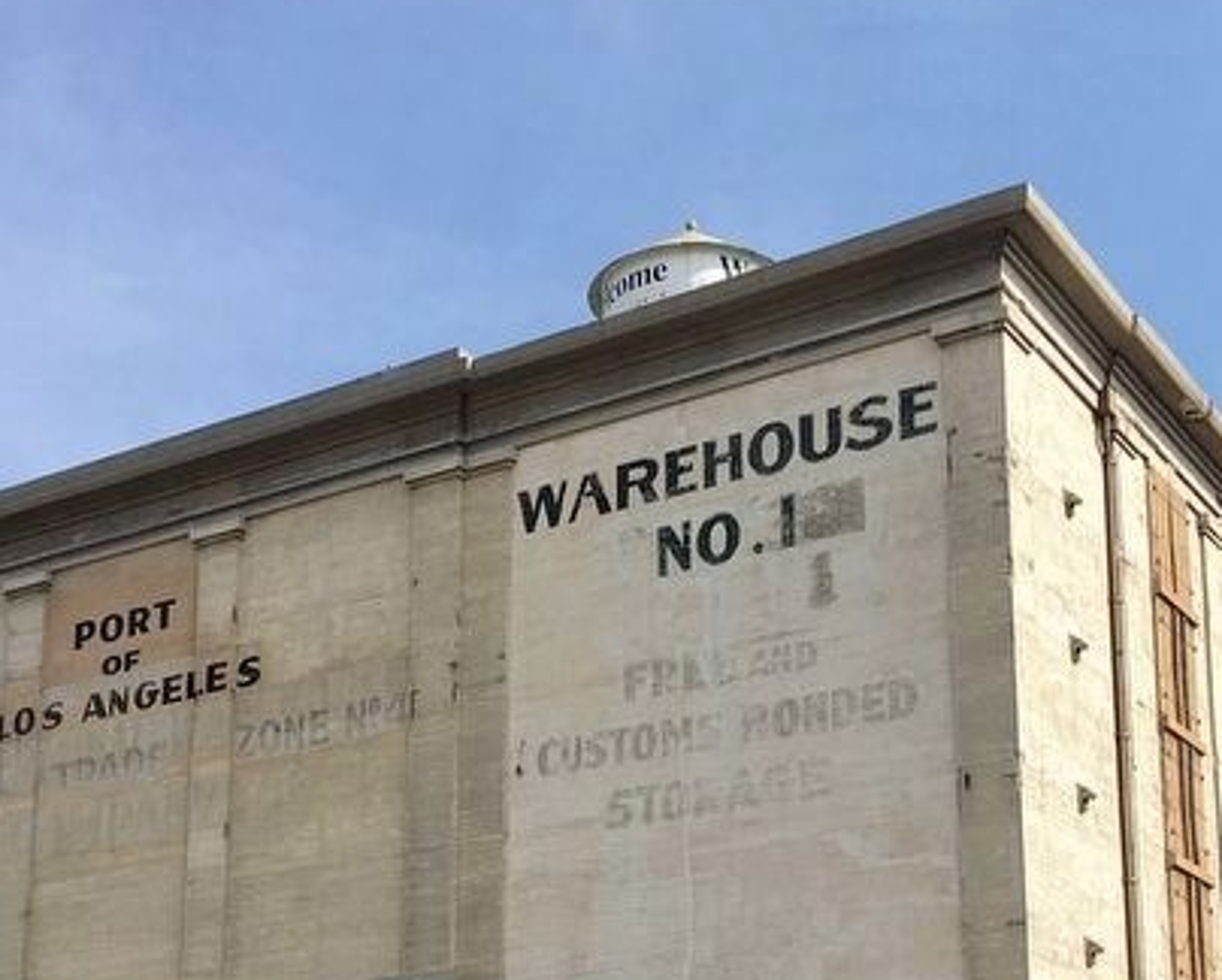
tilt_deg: +14.5
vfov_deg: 26.5
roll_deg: -0.2
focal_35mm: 56
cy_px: 817
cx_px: 623
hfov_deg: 33.5
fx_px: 2027
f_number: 2.2
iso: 25
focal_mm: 4.15
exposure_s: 1/1183
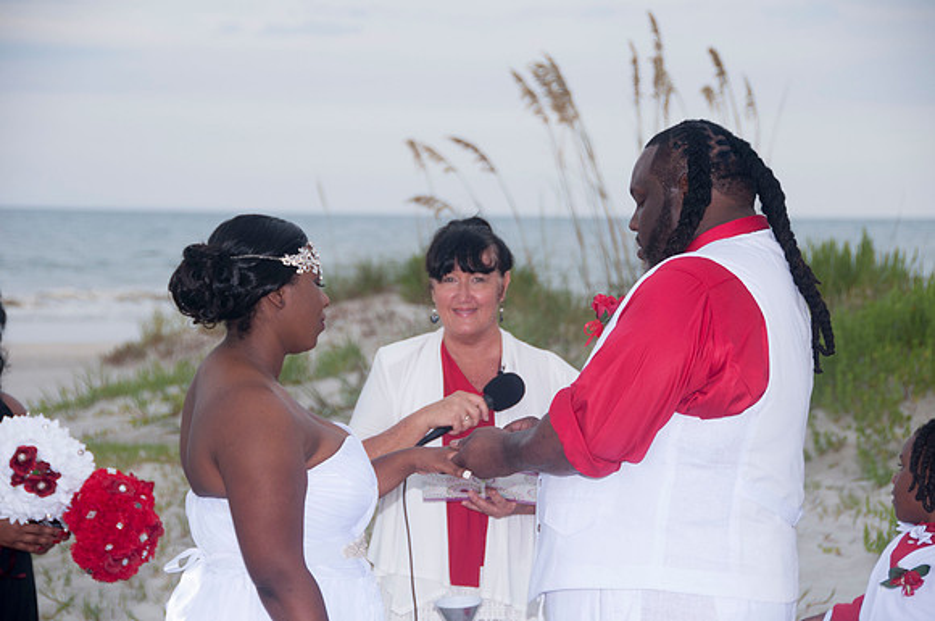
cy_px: 310
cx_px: 468
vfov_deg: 11.1
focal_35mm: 123
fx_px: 3190
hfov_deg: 16.7
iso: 200
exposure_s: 1/125
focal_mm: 82
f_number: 5.6
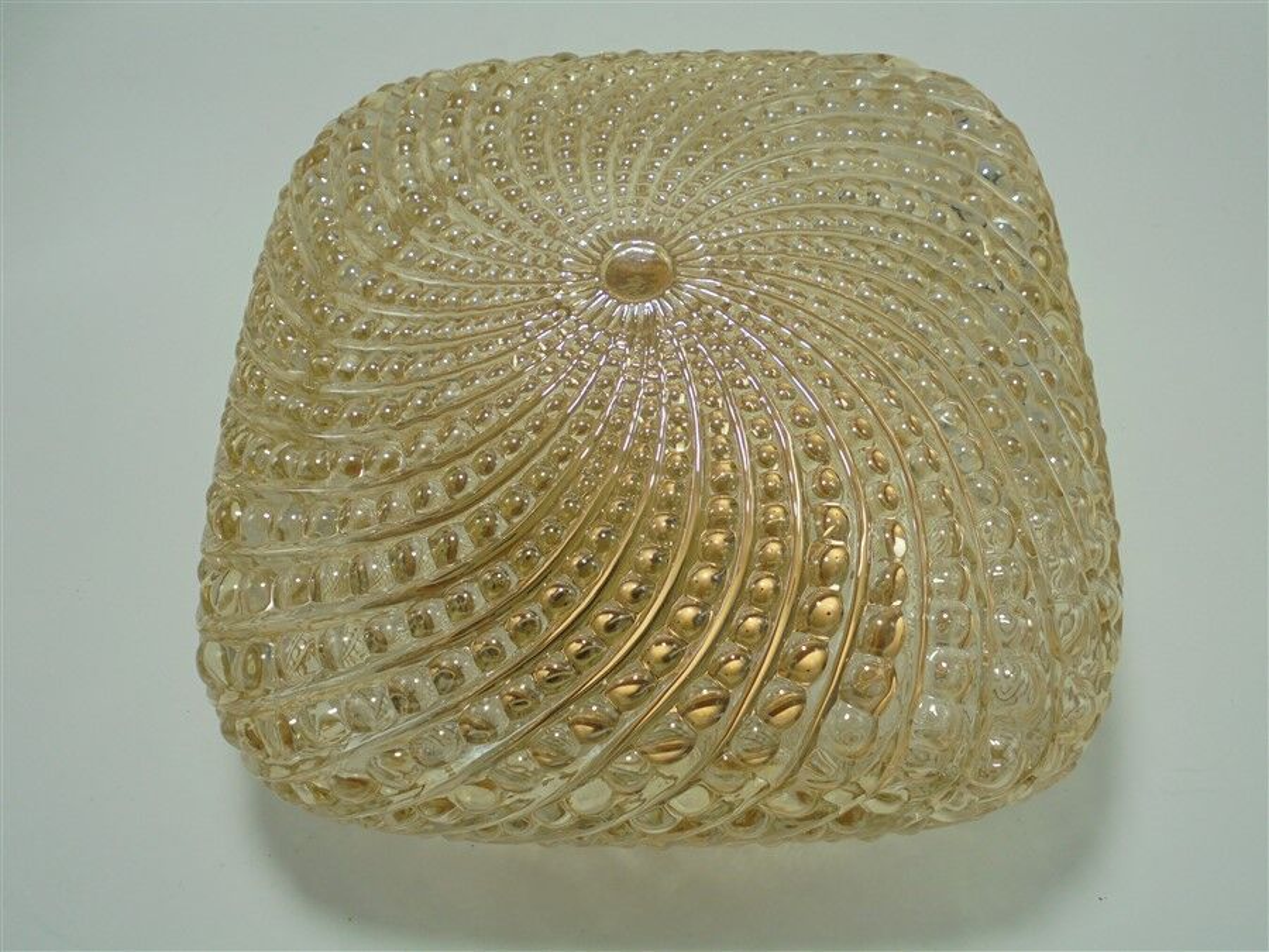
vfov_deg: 41.8
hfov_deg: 54.0
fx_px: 1246
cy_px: 476
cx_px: 634
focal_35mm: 34
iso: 100
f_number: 4
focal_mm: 6.1
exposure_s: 1/125
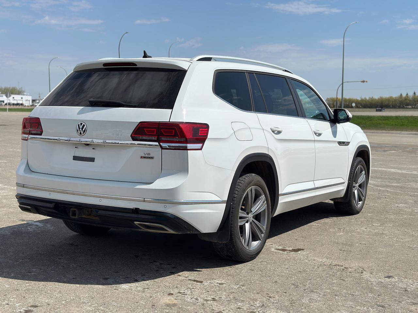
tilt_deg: -3.5
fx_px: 580
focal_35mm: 48
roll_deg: +2.1
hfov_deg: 39.7
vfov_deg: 30.3
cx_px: 209
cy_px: 156
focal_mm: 6.86
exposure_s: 1/13699
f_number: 1.78
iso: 100
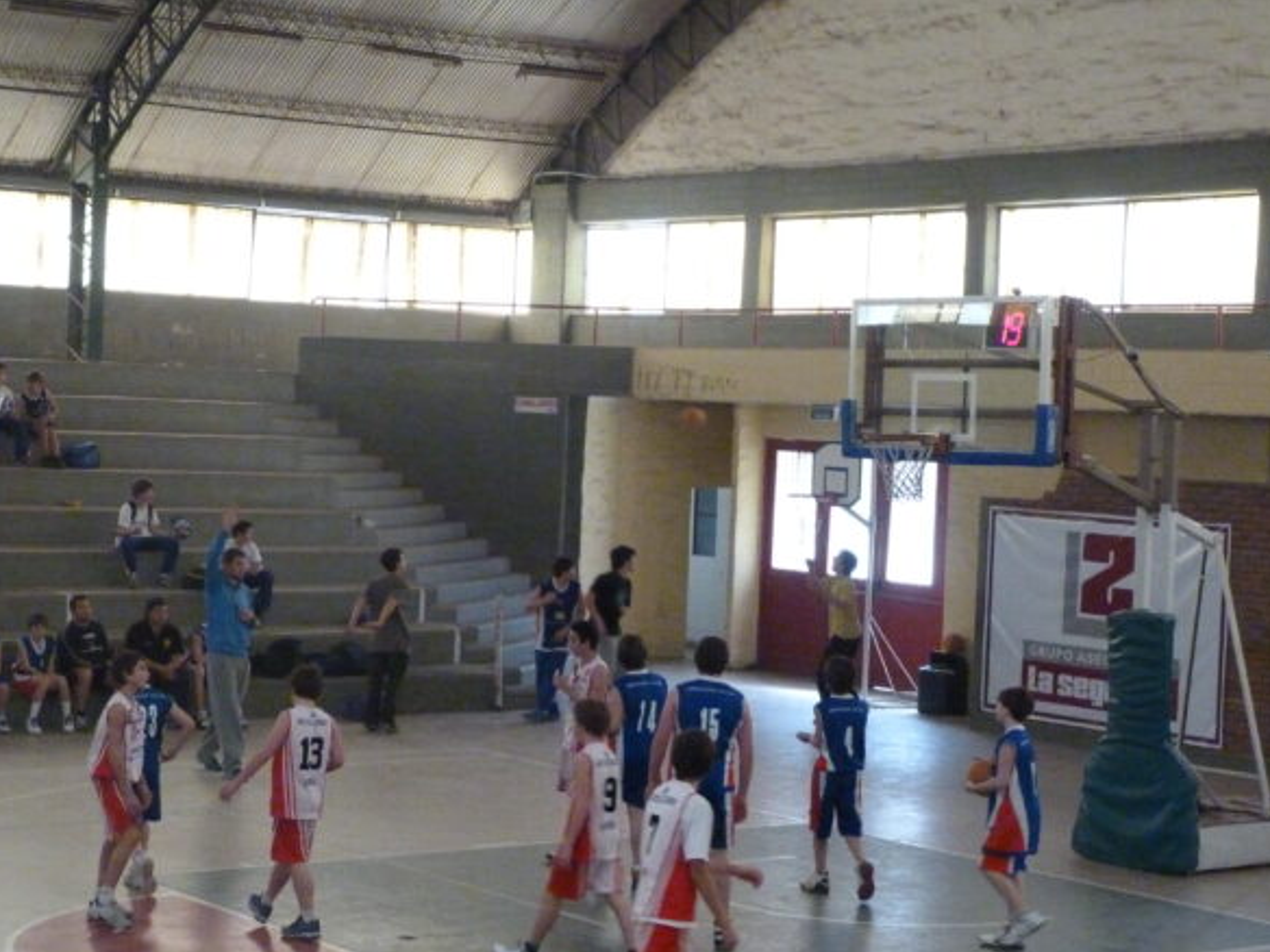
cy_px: 467
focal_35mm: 75
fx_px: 2752
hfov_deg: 26.0
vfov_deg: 19.6
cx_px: 605
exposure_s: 1/50
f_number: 3.2
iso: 800
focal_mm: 10.2
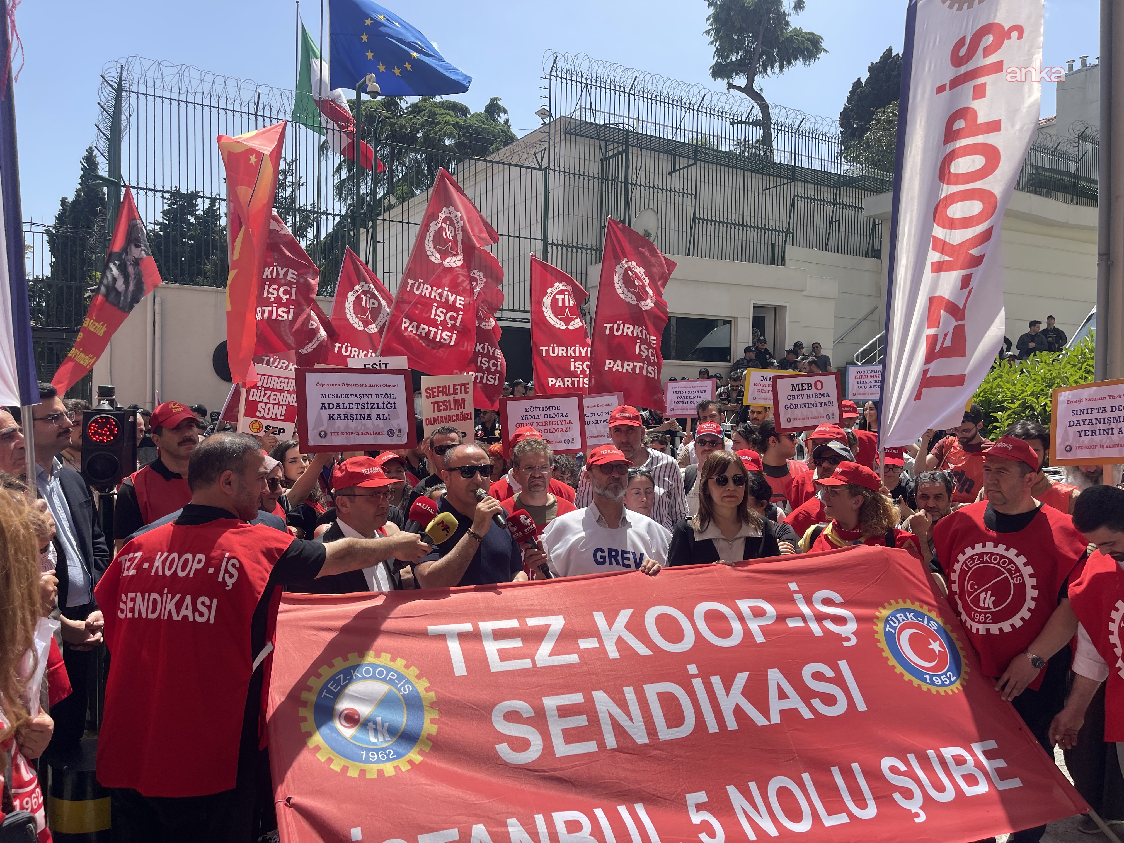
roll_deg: -0.3
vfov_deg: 54.9
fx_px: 812
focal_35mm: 25
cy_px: 422
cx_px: 562
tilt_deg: +0.1
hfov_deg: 69.4
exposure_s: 1/2288
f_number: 1.6
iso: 32
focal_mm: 5.1
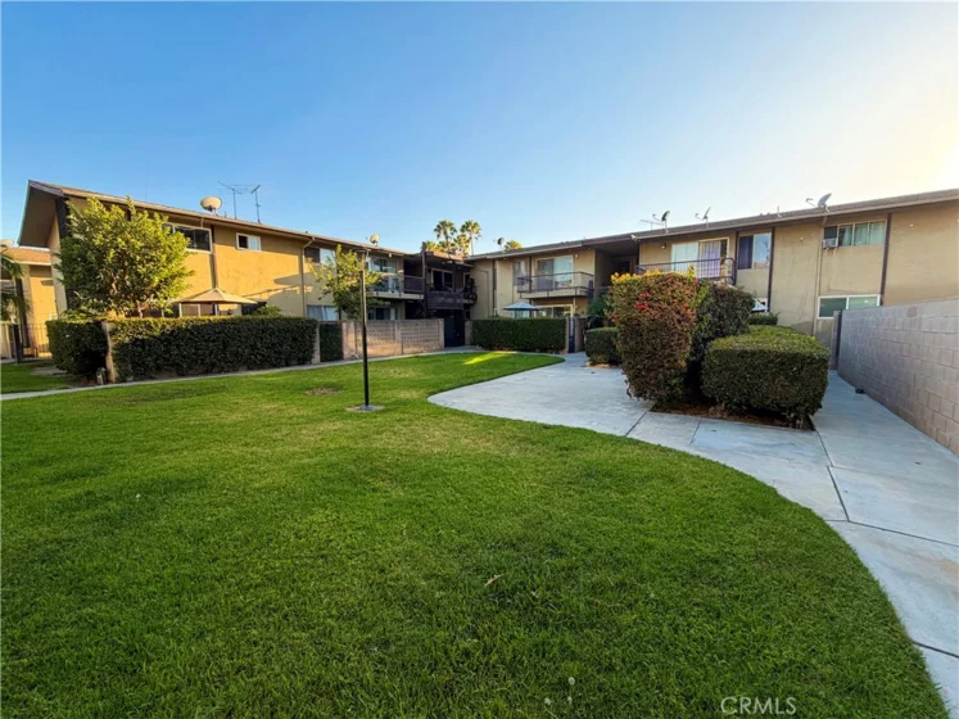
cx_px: 480
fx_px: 388
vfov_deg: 85.7
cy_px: 360
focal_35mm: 14
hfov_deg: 102.1
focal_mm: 2.22
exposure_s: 1/502
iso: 50
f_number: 2.2
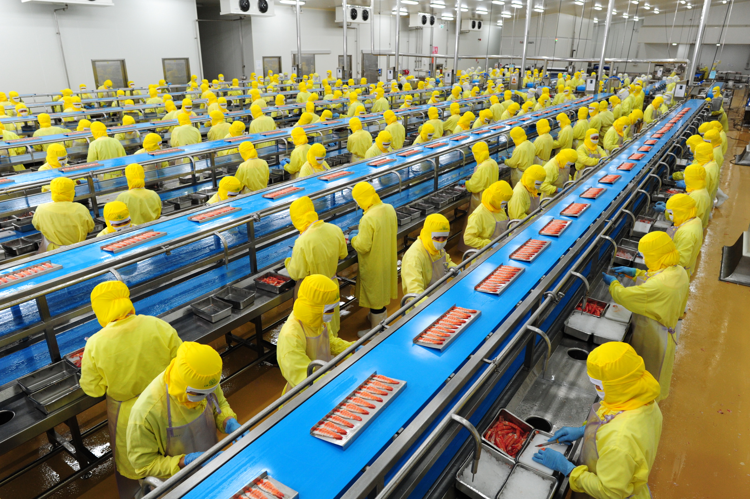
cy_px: 250
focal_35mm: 24
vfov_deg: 53.1
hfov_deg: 73.8
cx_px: 375
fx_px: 500
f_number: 5.6
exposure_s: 1/160
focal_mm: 24
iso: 2000
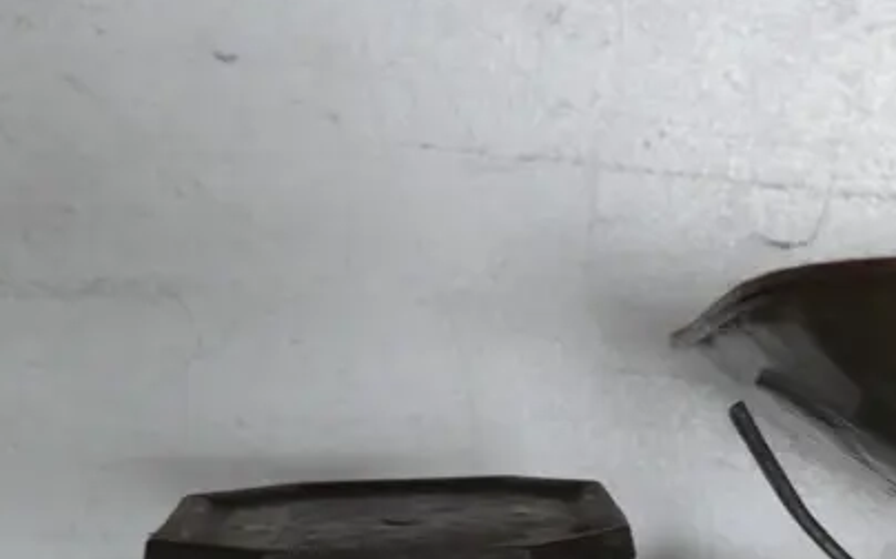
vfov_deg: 11.2
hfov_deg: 18.3
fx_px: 2758
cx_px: 745
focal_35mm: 113
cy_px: 764
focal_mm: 21
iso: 1250
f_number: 4.6
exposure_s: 1/60
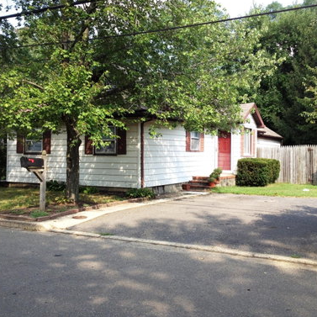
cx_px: 177
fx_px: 435
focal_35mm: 42
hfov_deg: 40.0
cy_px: 157
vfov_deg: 40.0
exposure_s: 1/391
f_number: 2.4
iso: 64
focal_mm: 4.28
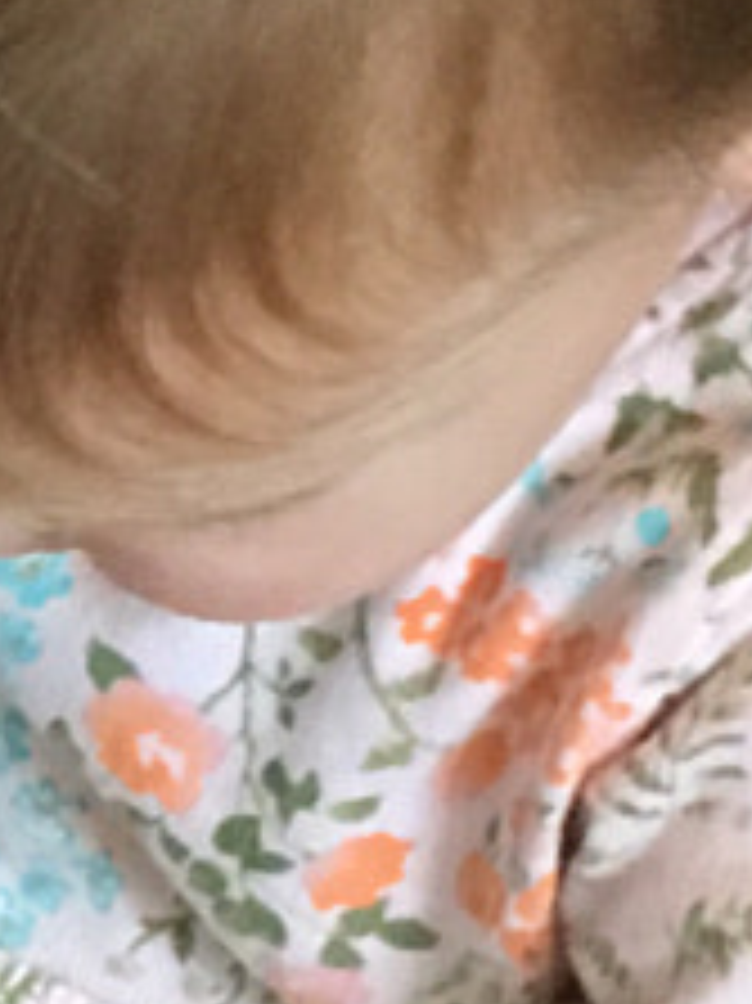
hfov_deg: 6.9
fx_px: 6031
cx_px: -675
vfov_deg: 9.5
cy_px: 909
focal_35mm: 208
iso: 125
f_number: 2.2
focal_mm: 4.15
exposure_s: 1/15
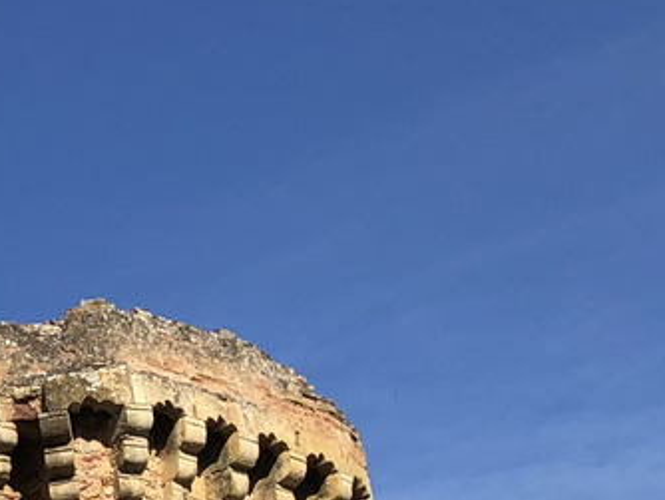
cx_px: -920
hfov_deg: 12.0
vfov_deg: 10.6
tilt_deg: +21.3
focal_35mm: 134
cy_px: 787
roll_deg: -0.2
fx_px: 2576
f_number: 1.8
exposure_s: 1/2183
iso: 20
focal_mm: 4
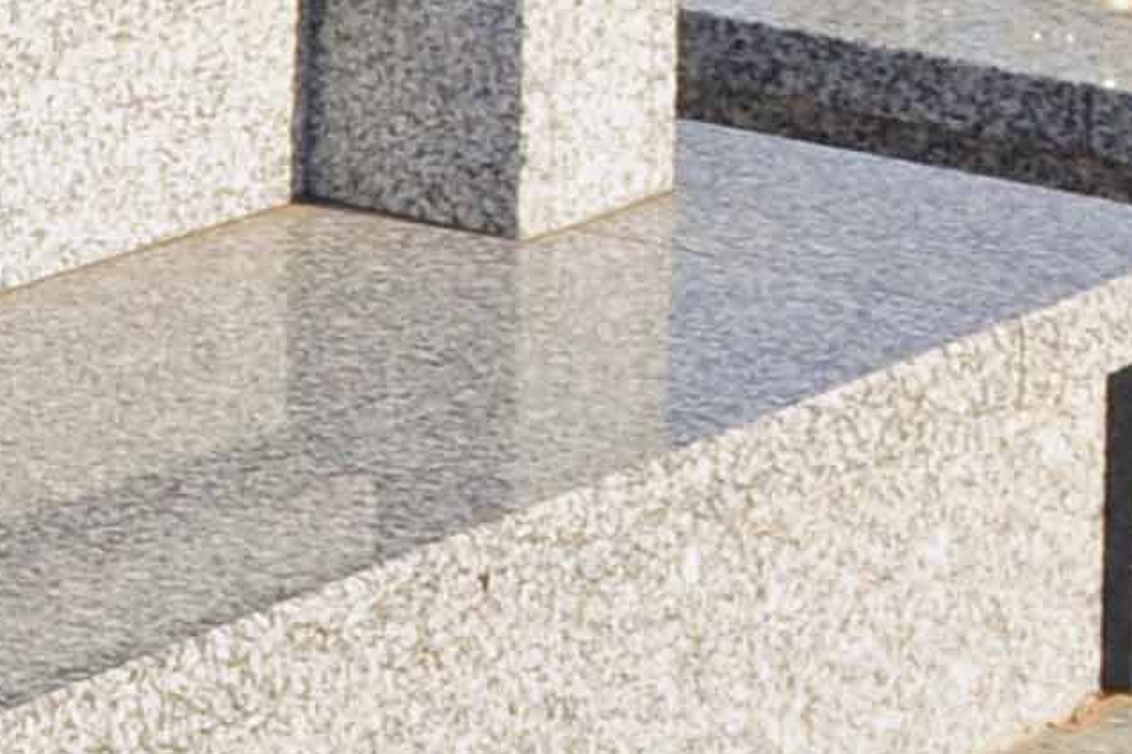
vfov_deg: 7.1
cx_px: -2294
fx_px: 6047
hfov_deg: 8.8
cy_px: 109
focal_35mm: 192
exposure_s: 1/250
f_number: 10
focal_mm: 19
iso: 400
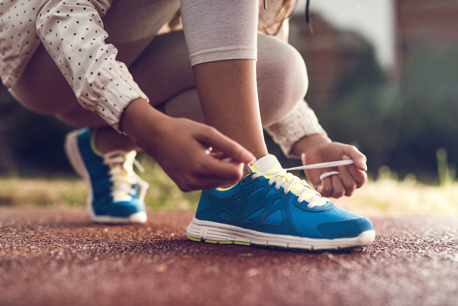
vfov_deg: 27.0
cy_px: 153
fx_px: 636
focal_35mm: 50
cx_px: 229
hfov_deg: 39.6
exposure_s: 1/1250
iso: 64
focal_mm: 50
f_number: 2
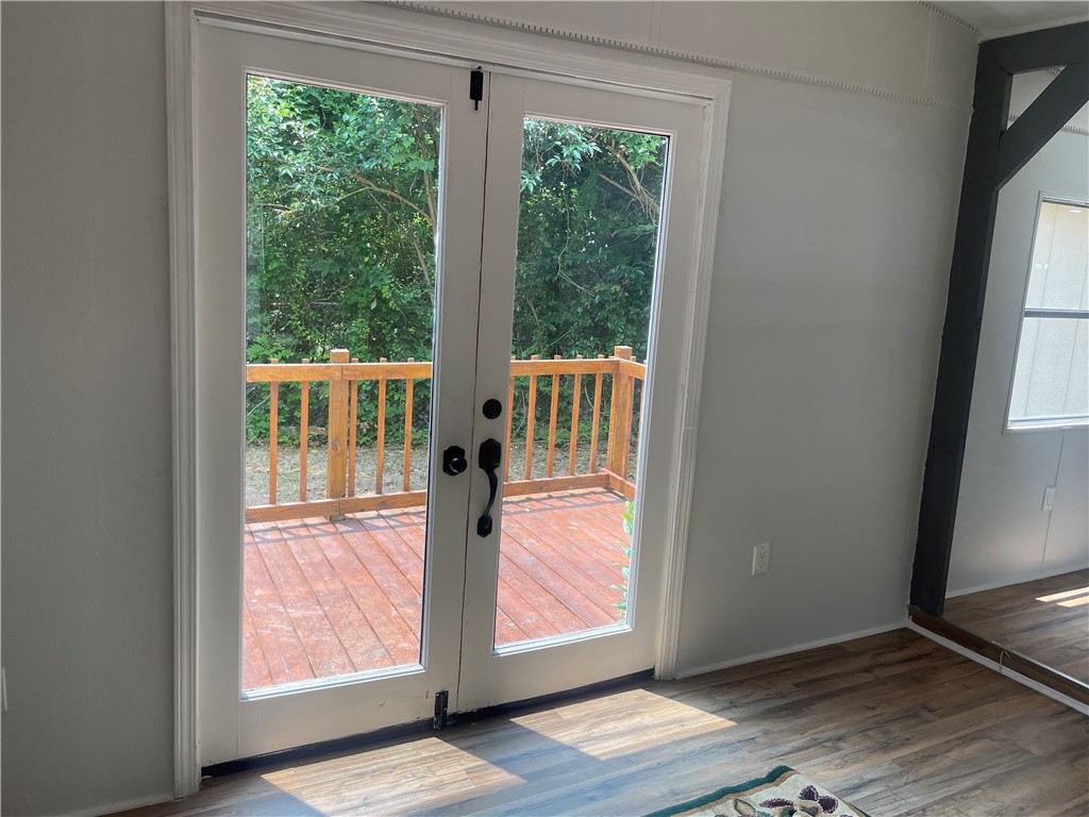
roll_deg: -3.3
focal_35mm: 26
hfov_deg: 67.3
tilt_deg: -10.0
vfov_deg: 53.1
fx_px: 818
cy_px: 408
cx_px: 544
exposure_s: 1/258
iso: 32
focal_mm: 4.2
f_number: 1.6
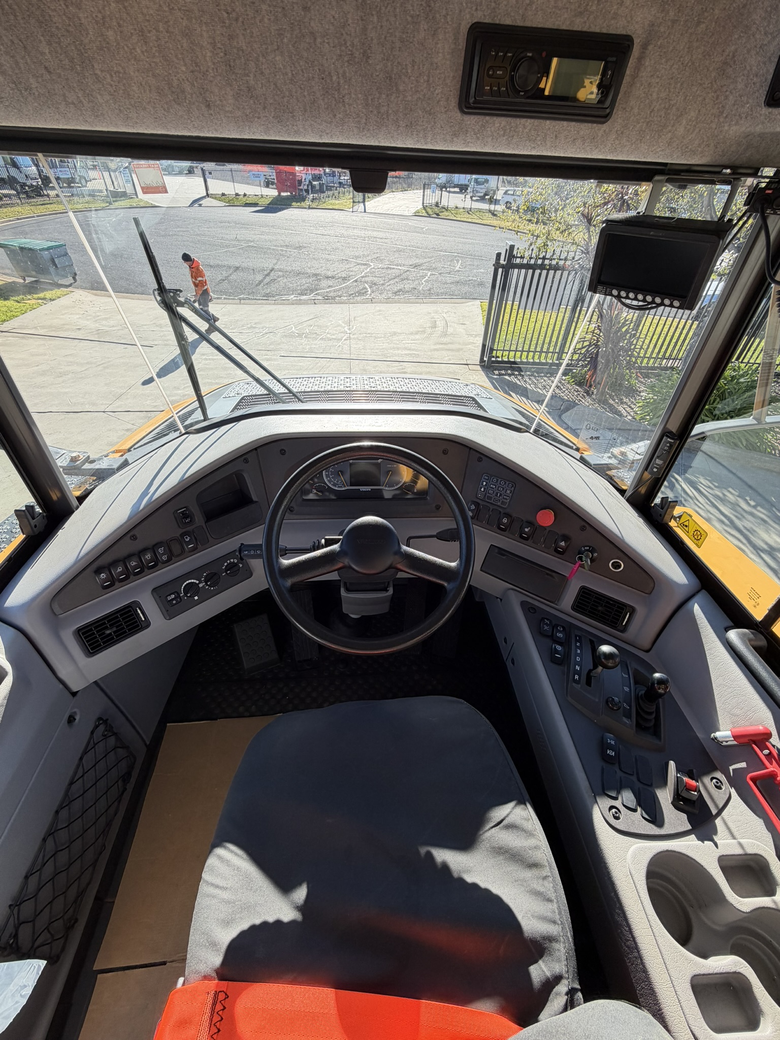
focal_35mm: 14
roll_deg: -2.7
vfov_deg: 102.1
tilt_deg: -41.5
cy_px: 520
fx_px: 421
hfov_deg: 85.7
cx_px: 390
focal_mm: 2.22
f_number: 2.2
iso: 40
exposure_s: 1/252
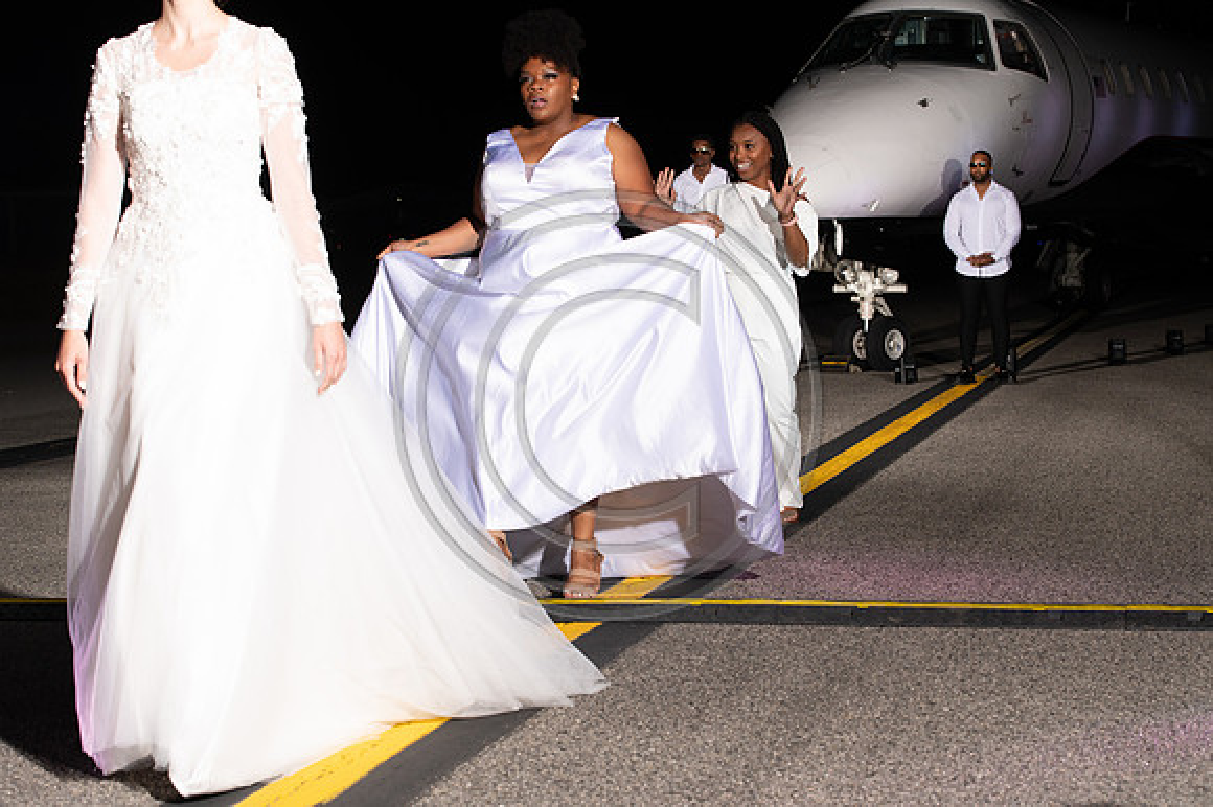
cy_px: 404
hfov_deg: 28.9
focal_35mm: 70
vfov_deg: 19.4
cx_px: 606
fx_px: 2357
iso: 1000
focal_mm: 70
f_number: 6.3
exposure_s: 1/200
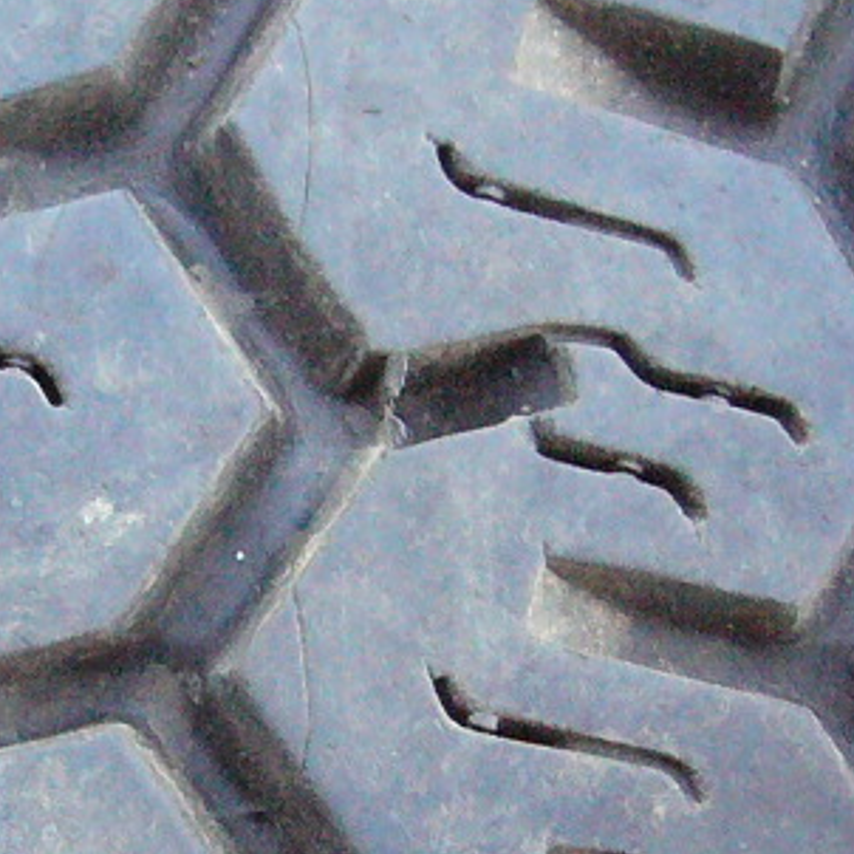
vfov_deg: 13.3
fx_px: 3656
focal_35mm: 131
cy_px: 611
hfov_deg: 13.3
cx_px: 240
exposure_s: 1/80
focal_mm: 5.8
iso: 400
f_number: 2.8
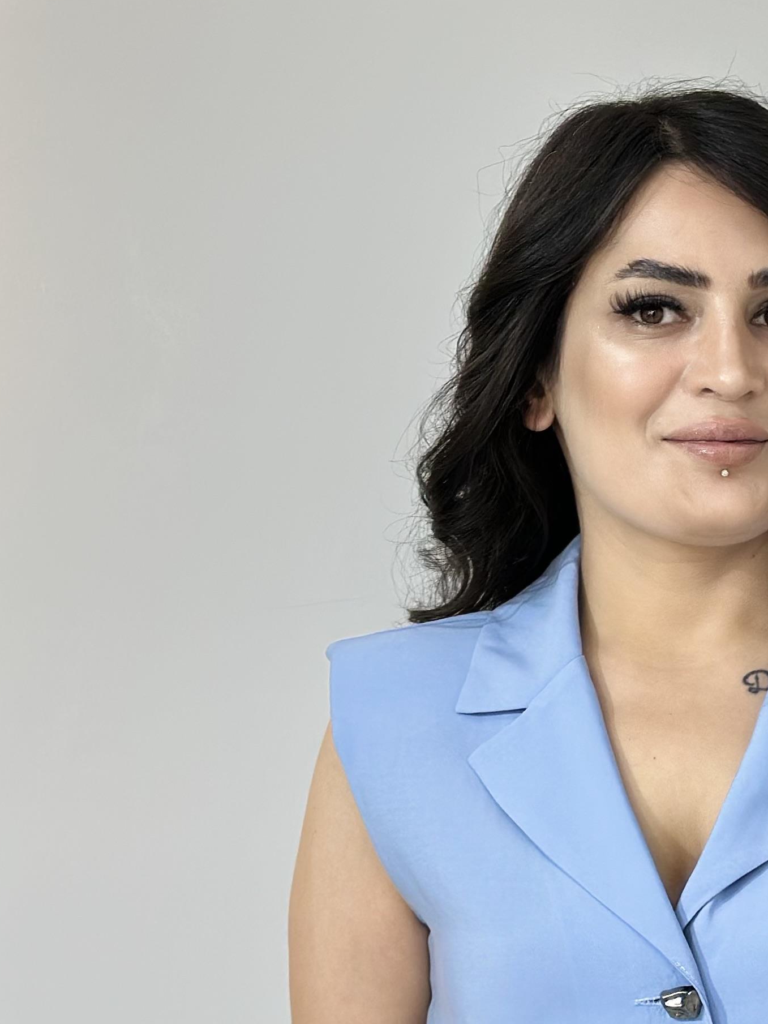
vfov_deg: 18.1
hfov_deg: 13.7
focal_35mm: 107
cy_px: 888
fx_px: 3165
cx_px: 684
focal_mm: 6.86
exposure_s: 1/130
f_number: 1.78
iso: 64
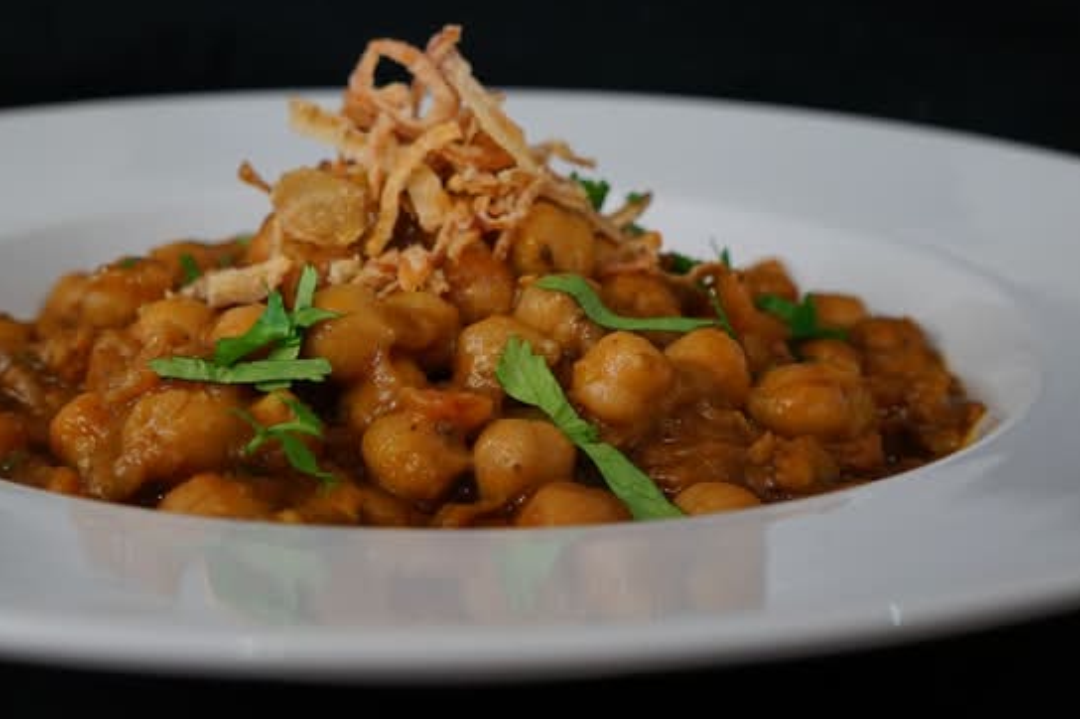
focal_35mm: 51
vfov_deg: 26.5
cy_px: 363
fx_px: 1529
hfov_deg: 38.8
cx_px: 447
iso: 1000
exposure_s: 1/60
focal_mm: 28
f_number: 6.3
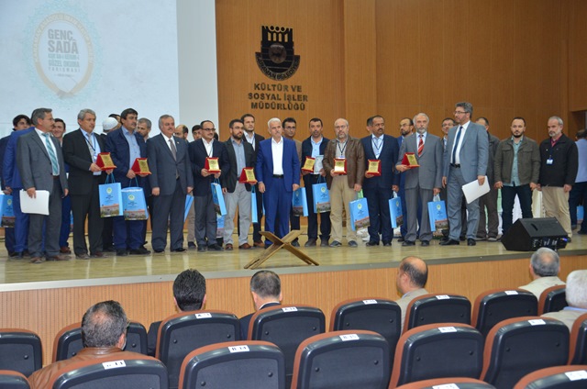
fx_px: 928
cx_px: 294
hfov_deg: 35.1
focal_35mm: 57
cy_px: 194
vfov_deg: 23.7
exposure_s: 1/60
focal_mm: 38
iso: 800
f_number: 4.5
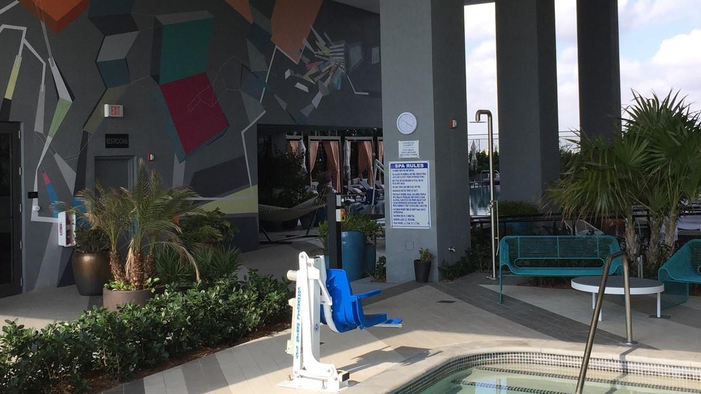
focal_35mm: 46
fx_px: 855
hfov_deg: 44.6
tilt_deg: +0.6
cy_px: 133
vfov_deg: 25.8
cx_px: 365
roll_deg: +1.3
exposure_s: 1/842
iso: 32
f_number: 2.2
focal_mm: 4.15
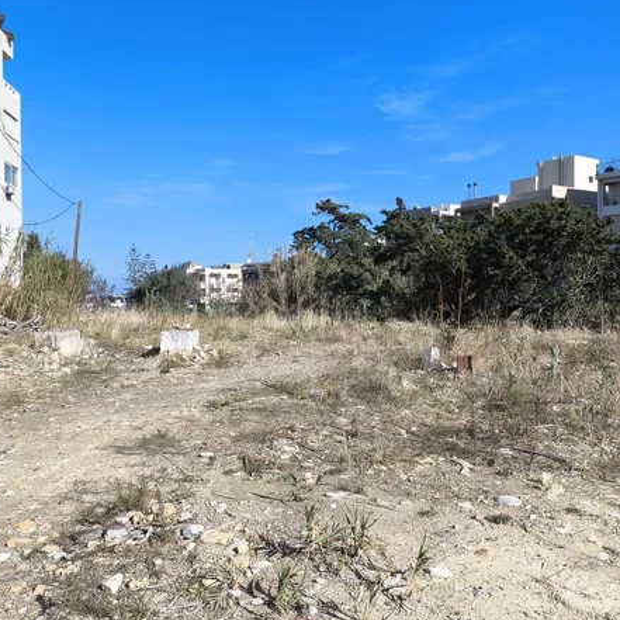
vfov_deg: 54.0
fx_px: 608
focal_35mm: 30
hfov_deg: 54.0
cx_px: 310
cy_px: 311
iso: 50
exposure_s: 1/1247
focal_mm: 4.71
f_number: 1.7
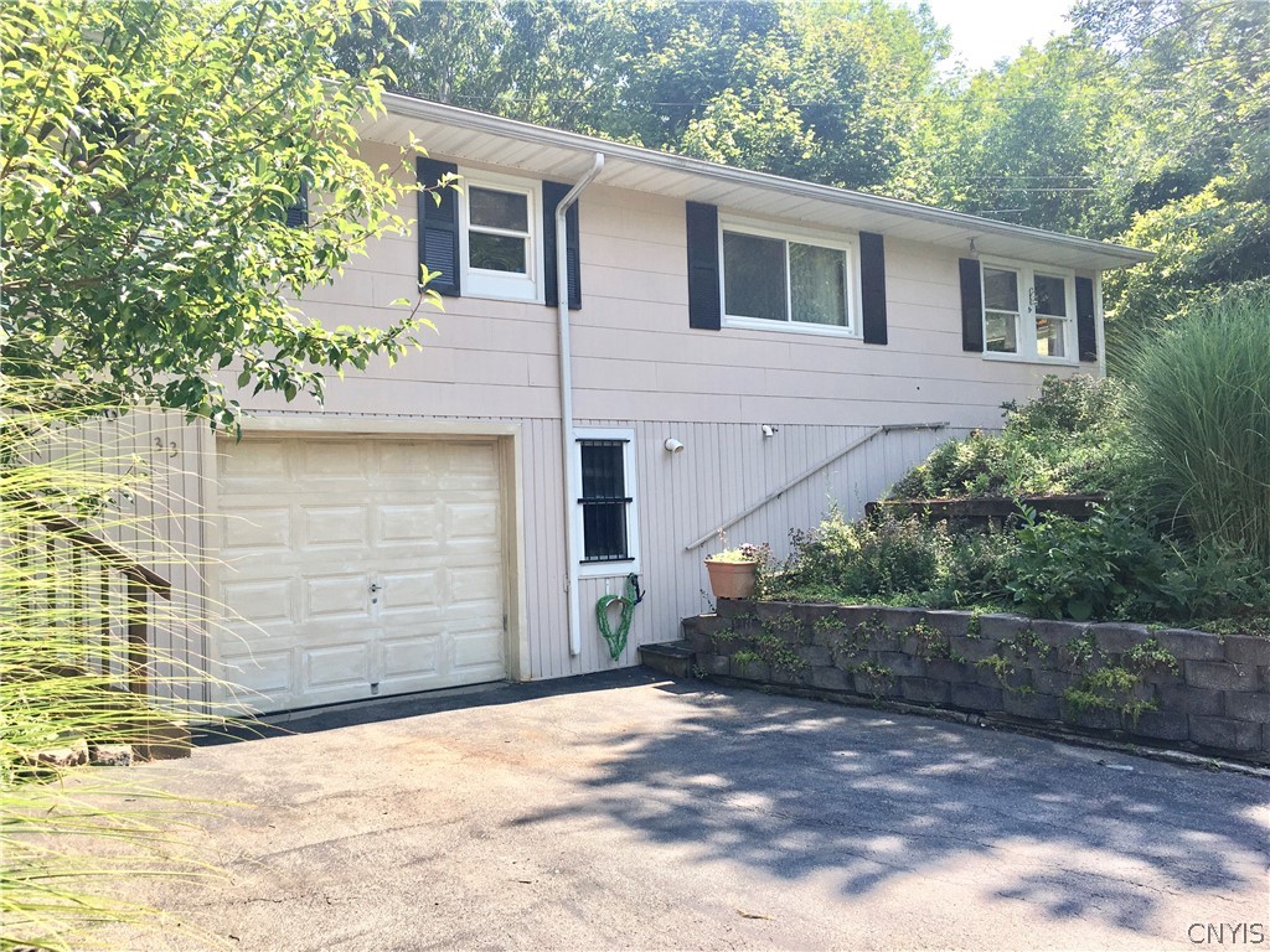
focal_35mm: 29
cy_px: 476
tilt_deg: +2.5
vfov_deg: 48.2
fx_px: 1064
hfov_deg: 61.7
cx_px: 635
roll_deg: +2.2
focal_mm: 4.15
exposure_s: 1/569
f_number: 2.2
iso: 25
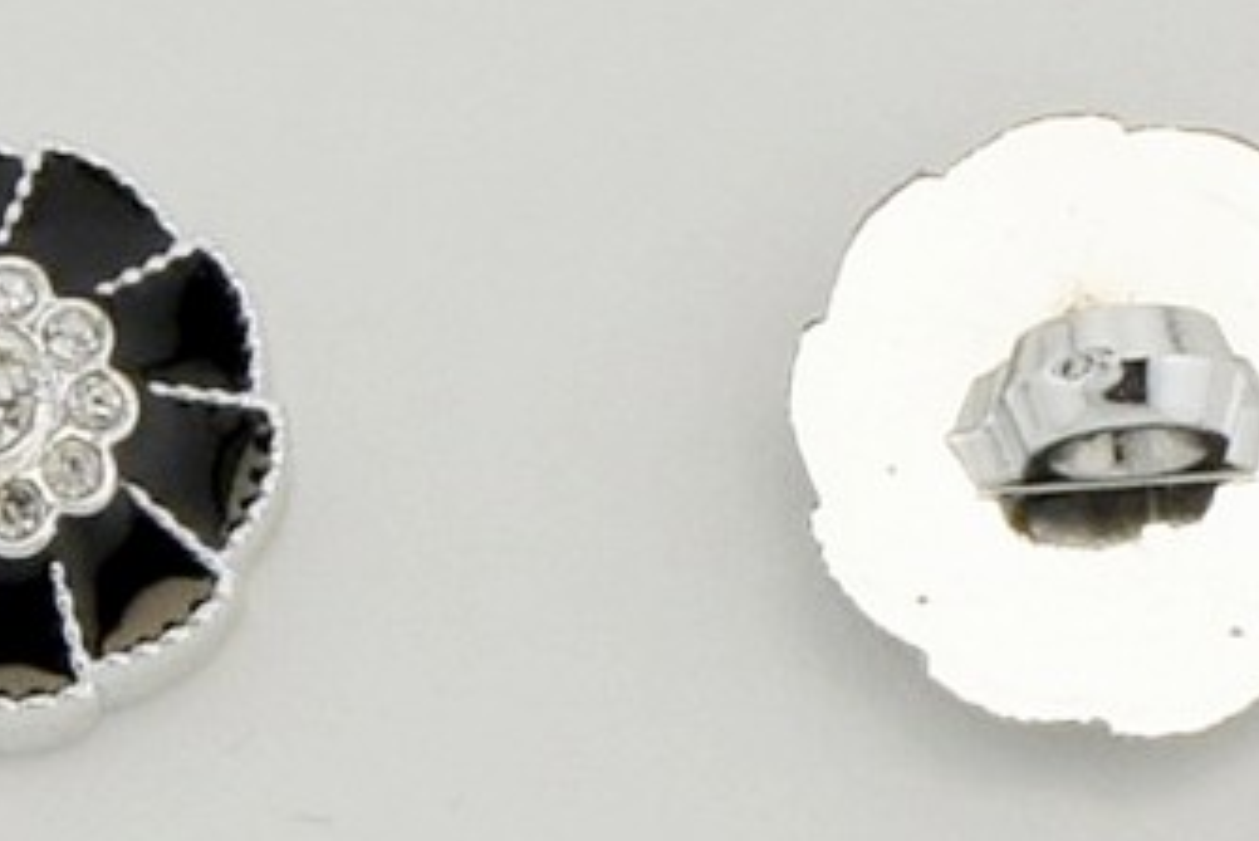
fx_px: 7067
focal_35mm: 202
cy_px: -68
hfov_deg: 10.2
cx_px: 611
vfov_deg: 6.8
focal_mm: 50
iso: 200
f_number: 9
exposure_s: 1/320
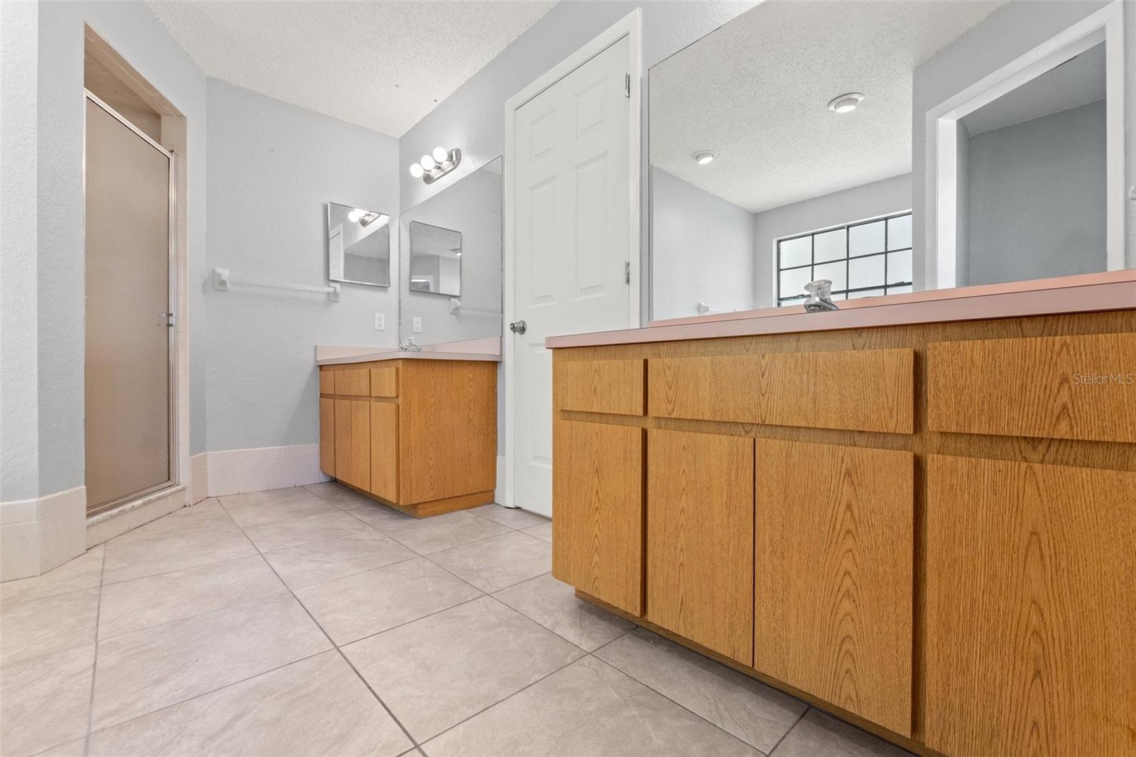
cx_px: 568
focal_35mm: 15
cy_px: 378
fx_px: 473
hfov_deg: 100.4
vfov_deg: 77.3
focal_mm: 10
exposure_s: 1/8
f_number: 7.1
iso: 400
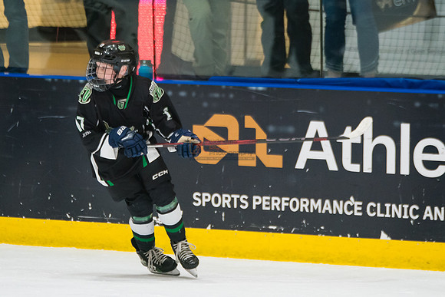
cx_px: 190
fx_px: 5060
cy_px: 129
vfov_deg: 3.4
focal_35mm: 409
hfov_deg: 5.0
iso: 3200
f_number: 3.2
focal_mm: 234
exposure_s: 1/1000
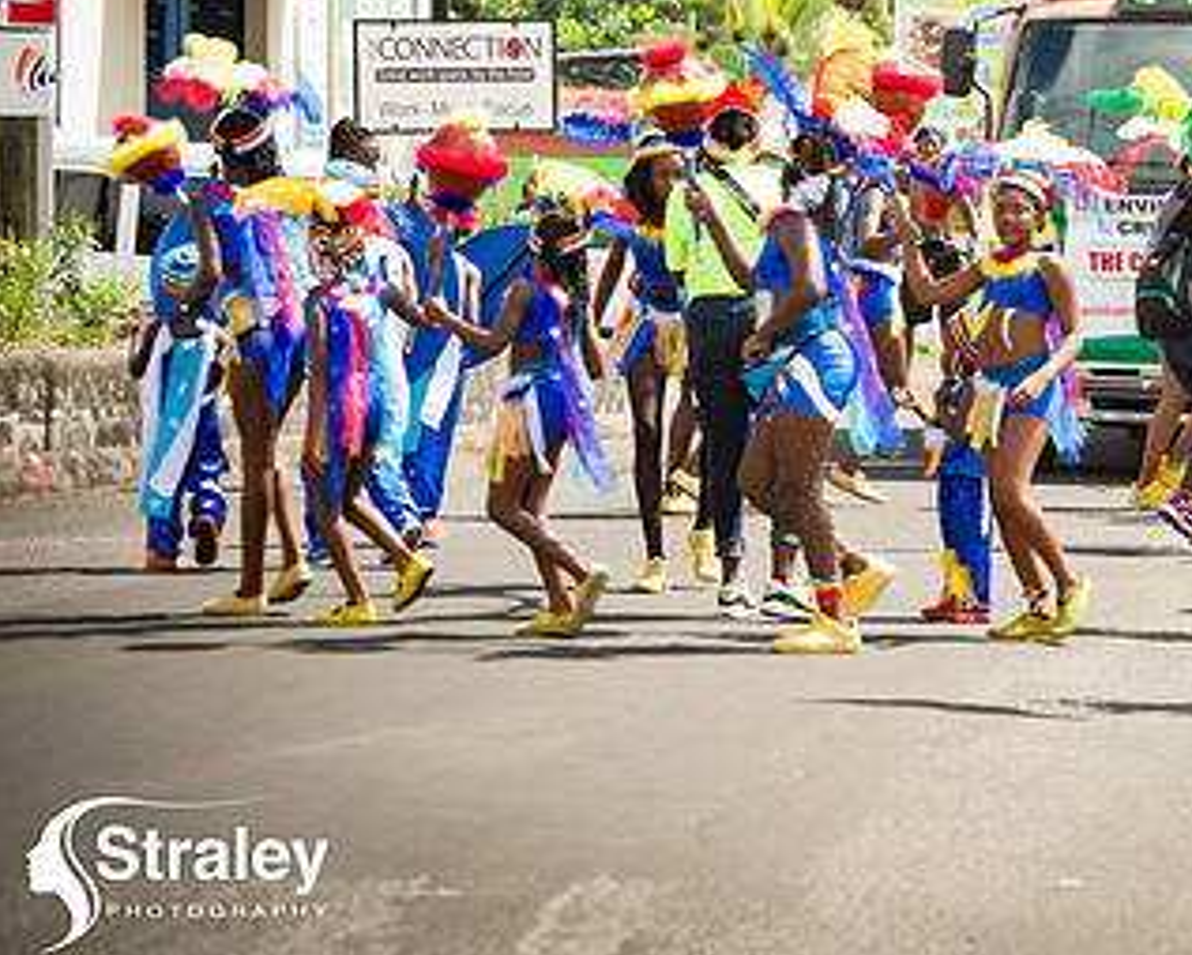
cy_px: 241
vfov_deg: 8.6
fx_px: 6354
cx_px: 1083
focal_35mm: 180
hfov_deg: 10.7
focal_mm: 105
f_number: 6.3
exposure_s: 1/160
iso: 100
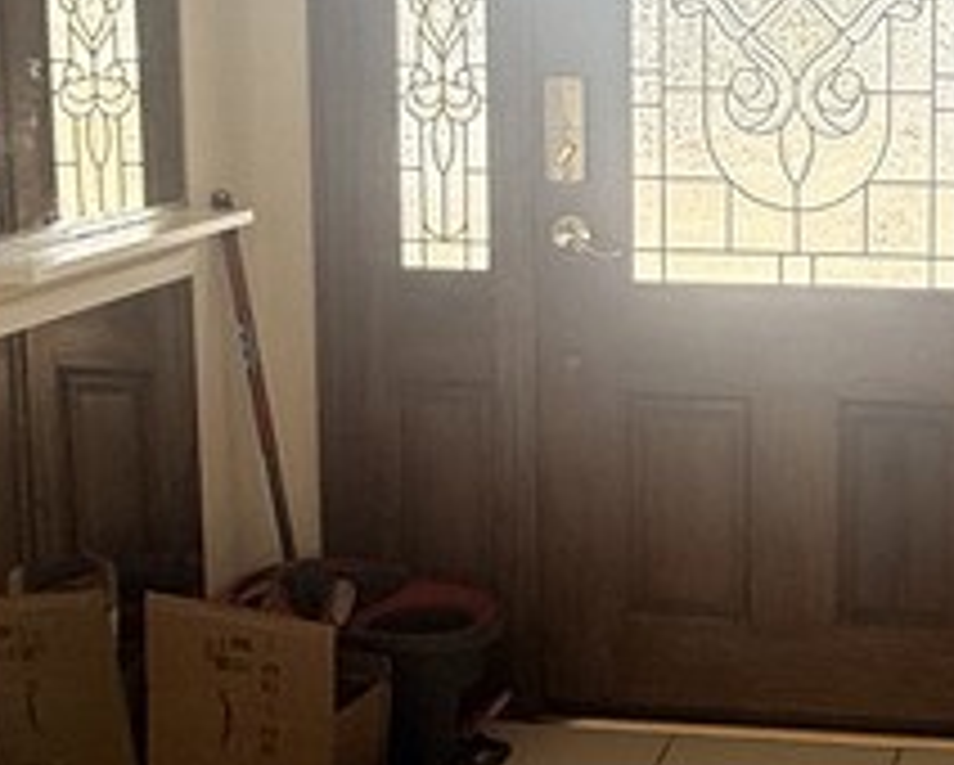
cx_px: 940
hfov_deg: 27.2
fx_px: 1865
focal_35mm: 66
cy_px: 194
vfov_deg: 23.0
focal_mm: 2.22
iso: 64
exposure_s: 1/108
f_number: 2.2
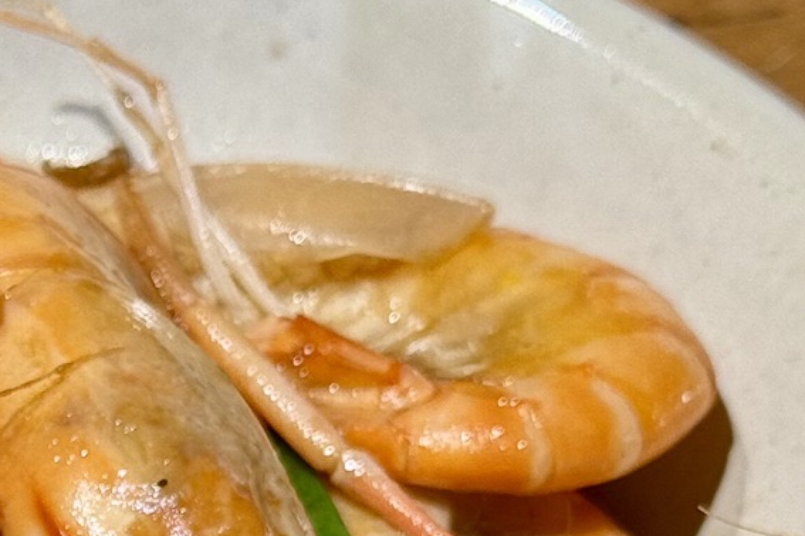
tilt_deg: -47.9
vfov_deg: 7.7
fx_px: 3935
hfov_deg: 11.5
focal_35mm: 176
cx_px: -72
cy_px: 814
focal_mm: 6.76
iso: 50
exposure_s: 1/173
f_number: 1.78
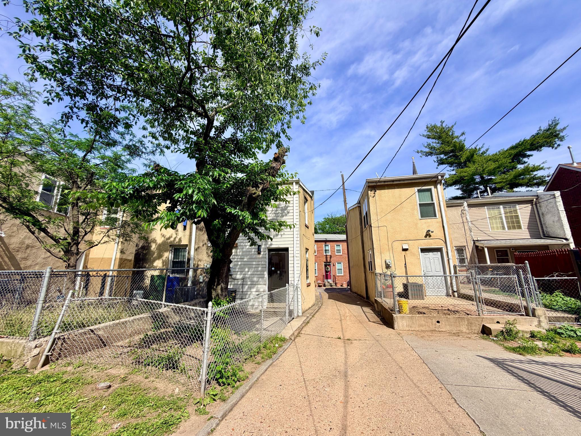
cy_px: 218
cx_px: 290
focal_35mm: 14
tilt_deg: +12.3
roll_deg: +1.0
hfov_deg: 102.1
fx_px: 235
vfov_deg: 85.7
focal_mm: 2.22
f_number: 2.2
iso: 20
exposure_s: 1/864
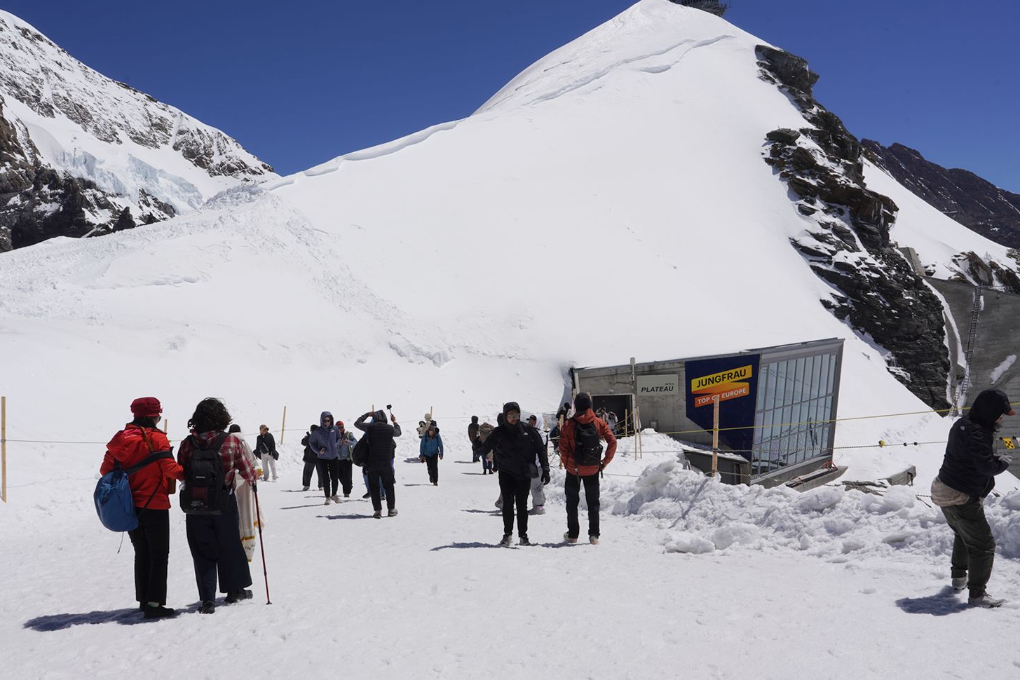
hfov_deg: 57.1
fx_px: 935
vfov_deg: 40.0
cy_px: 339
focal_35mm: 33
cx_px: 451
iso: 100
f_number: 20
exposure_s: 1/250
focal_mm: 24
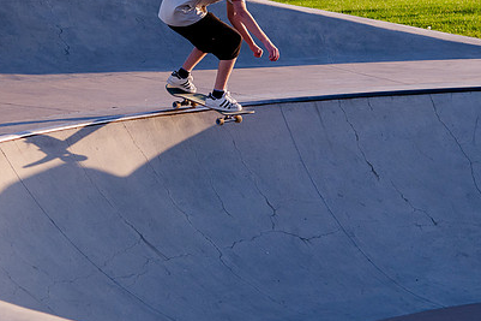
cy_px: 15
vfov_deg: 9.8
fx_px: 1856
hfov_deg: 14.8
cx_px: 263
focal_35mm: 139
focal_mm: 58
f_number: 4
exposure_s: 1/3200
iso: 1000
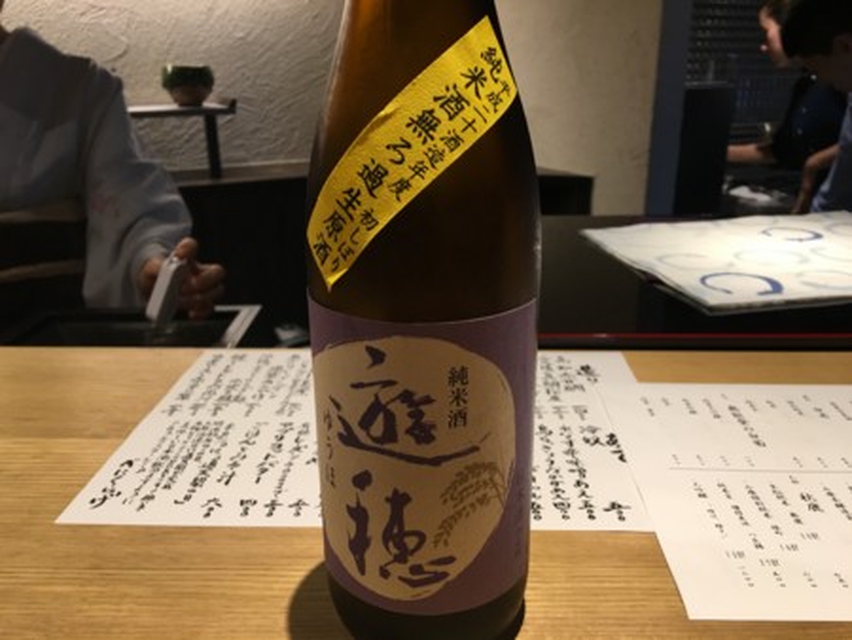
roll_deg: +0.4
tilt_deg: -19.1
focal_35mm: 29
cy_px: 320
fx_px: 714
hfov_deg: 61.6
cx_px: 426
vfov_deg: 48.3
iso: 25
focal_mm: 4.15
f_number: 2.2
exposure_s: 1/15
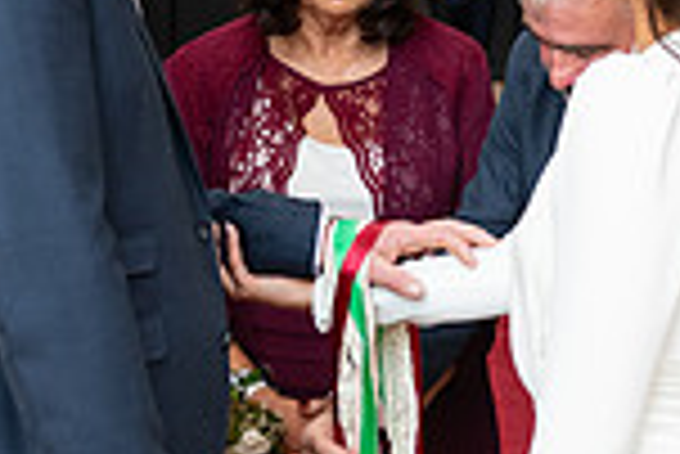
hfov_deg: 14.8
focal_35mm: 138
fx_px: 2609
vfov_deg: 9.9
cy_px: 88
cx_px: 351
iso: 640
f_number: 3.5
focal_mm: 36
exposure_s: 1/160
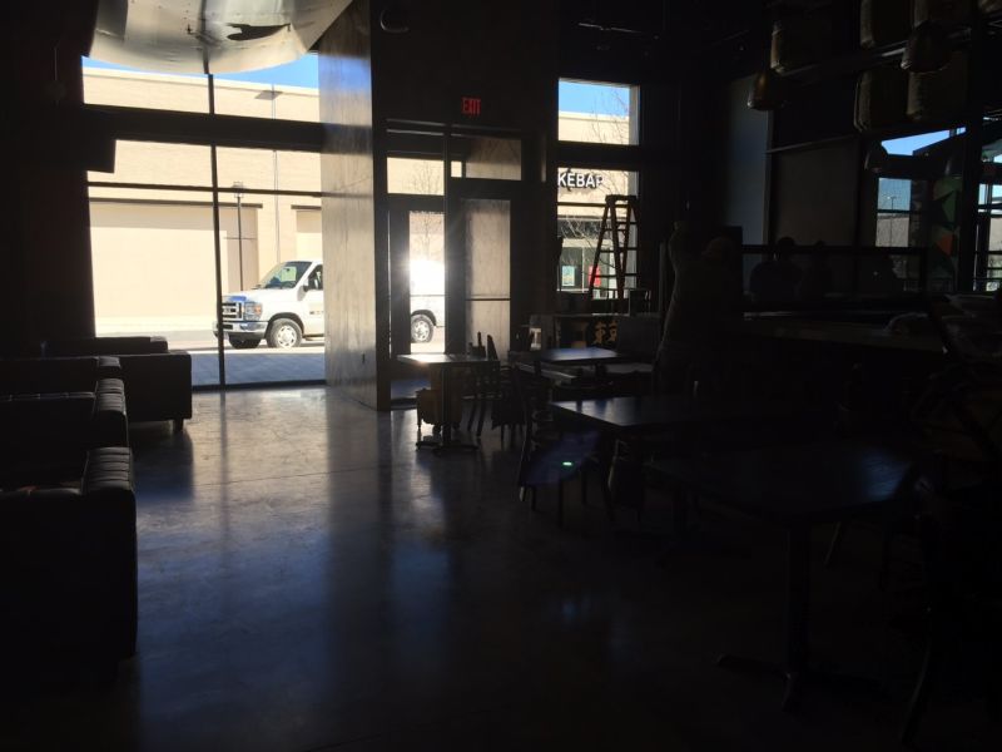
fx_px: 839
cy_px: 376
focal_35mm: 29
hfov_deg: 61.7
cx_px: 501
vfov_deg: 48.2
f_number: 2.2
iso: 32
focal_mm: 4.15
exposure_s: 1/344
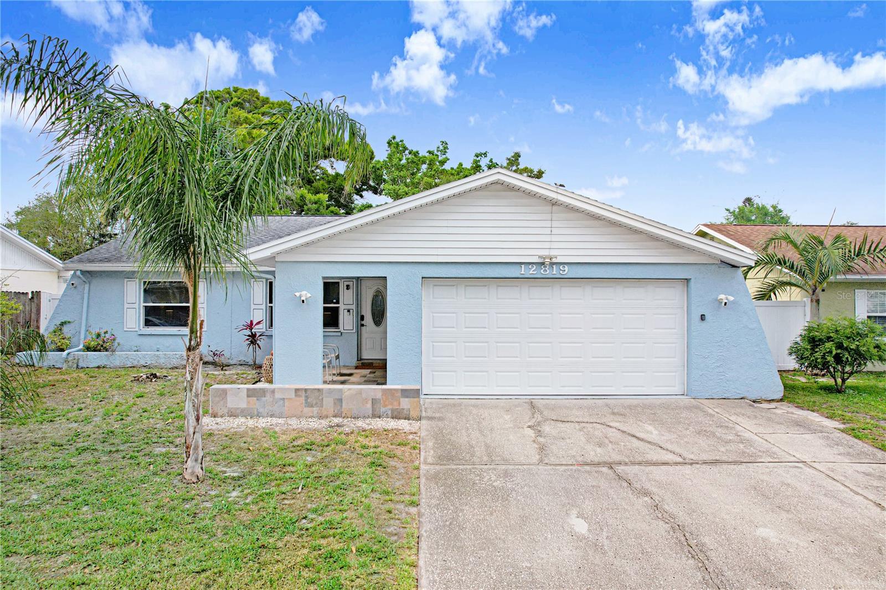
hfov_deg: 78.6
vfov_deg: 57.2
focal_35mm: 22
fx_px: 541
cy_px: 295
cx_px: 443
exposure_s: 1/500
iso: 200
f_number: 2.8
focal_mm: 8.38
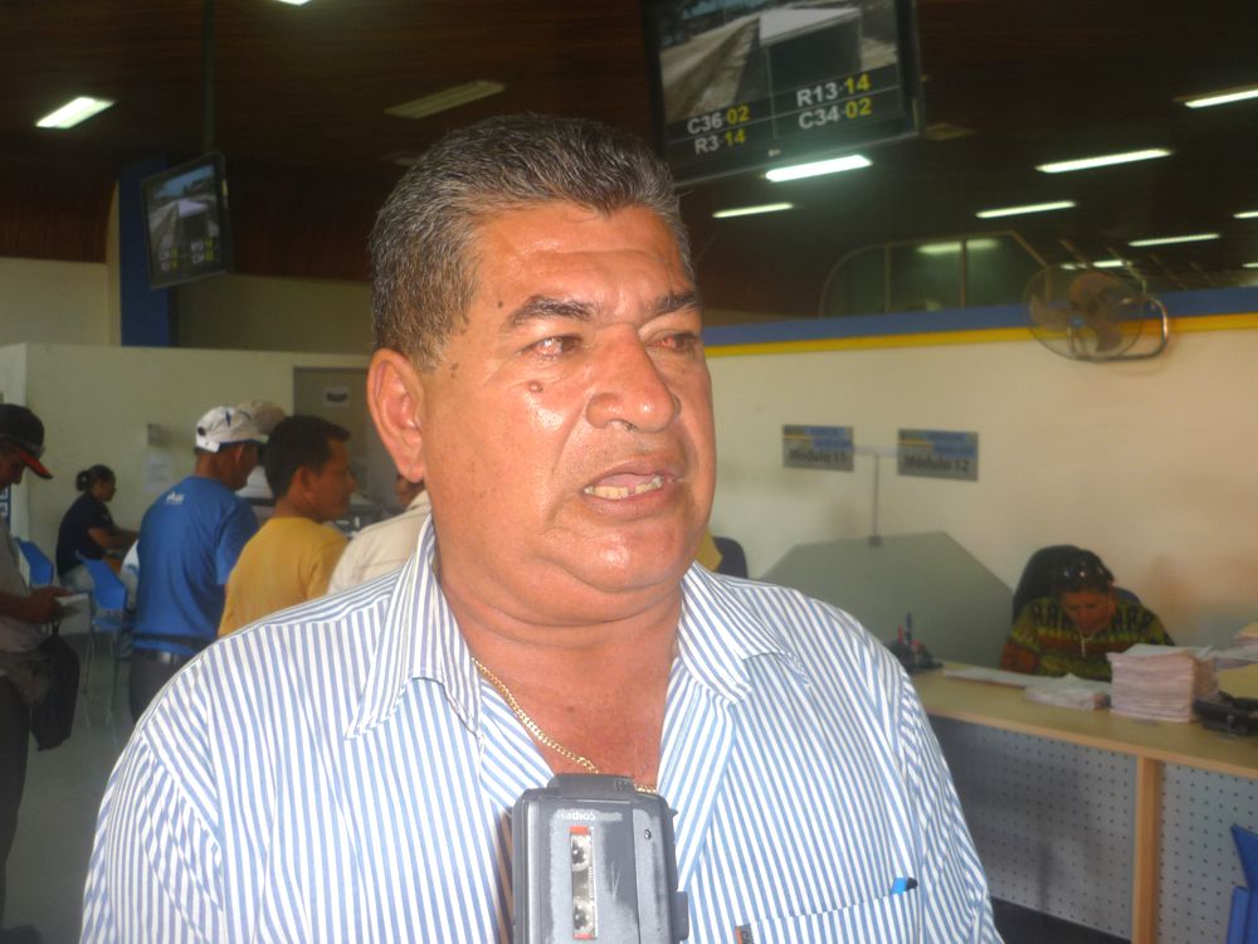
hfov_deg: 55.4
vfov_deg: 42.9
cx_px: 629
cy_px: 472
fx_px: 1199
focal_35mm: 33
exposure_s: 1/30
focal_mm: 5.5
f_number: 2.8
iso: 100
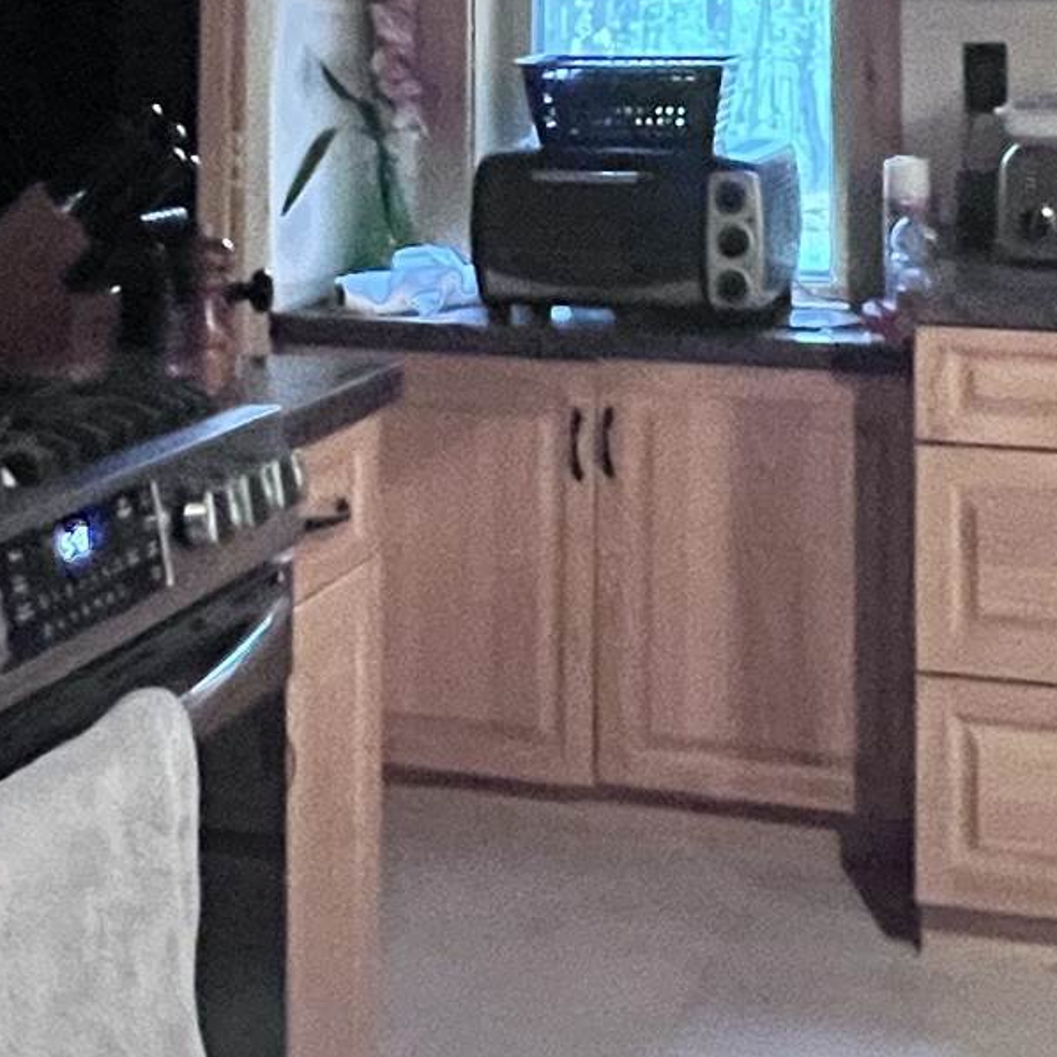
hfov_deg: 29.0
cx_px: 631
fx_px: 2038
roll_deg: +0.0
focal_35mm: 59
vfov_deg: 27.0
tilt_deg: +1.6
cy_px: -72
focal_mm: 1.57
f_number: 1.8
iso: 1600
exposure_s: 1/30
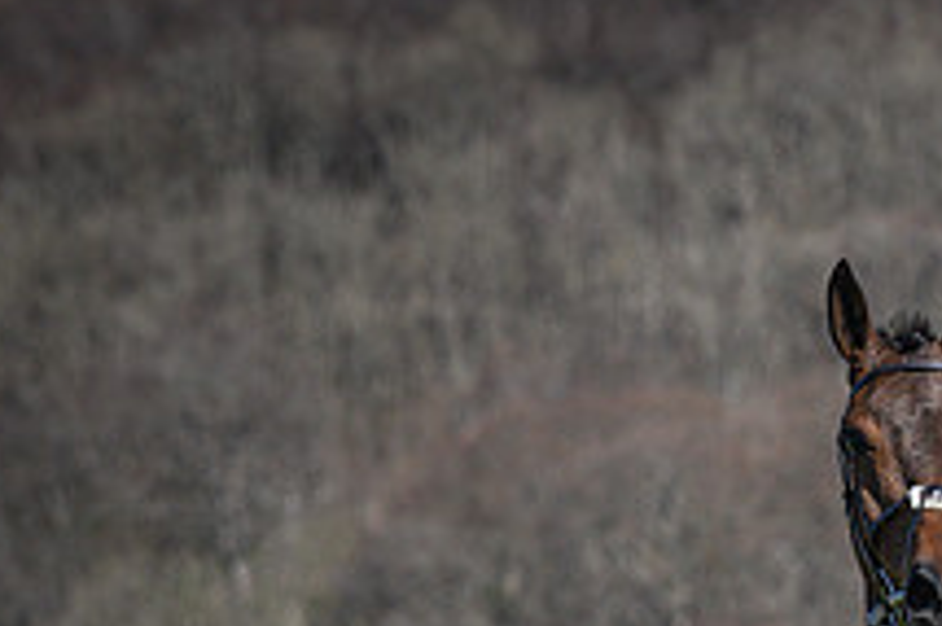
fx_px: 20969
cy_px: 869
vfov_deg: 1.7
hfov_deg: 2.6
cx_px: 739
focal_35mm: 802
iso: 250
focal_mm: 155
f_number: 5
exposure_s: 1/2000
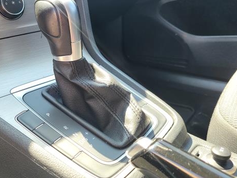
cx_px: 80
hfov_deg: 50.5
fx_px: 247
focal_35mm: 36
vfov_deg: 39.5
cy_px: 71
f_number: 1.8
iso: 40
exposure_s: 1/120
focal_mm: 5.4
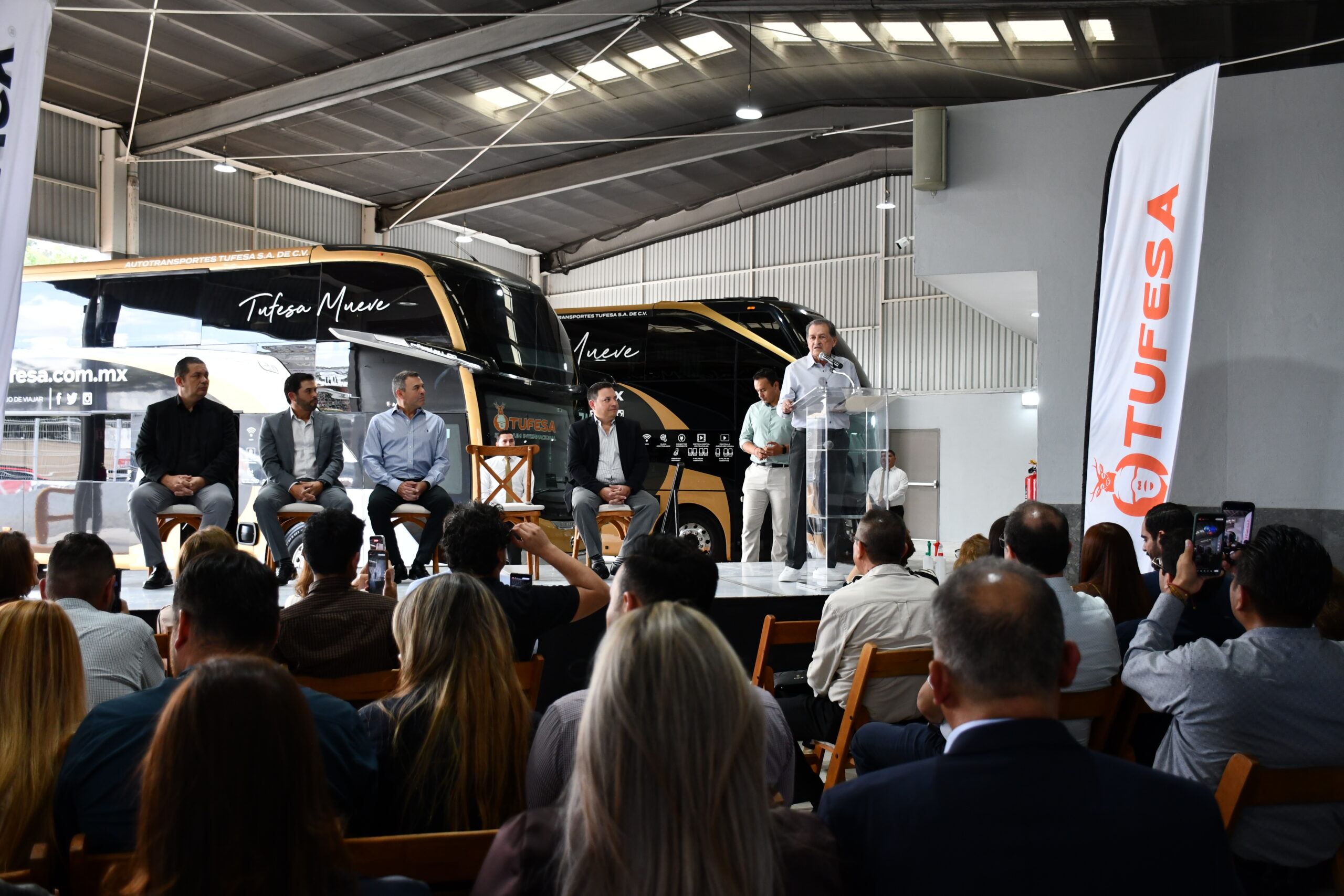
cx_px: 672
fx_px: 1269
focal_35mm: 34
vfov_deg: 38.9
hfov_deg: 55.8
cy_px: 448
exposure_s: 1/250
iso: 800
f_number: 3.8
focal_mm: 23
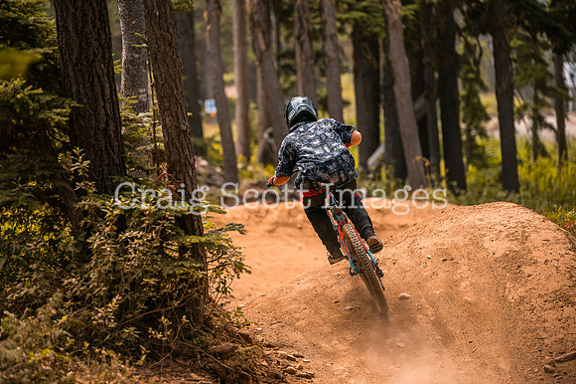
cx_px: 288
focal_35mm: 140
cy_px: 192
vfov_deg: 9.8
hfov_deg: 14.7
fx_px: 2239
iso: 320
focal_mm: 140
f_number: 2.8
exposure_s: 1/1600
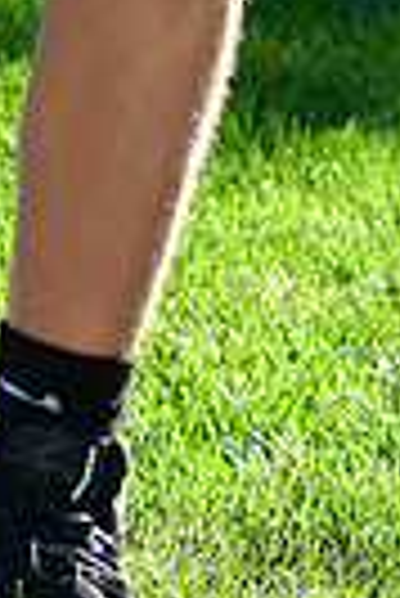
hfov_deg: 3.0
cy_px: -526
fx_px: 7596
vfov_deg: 4.5
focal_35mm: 457
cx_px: -200
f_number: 6.3
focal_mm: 70
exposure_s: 1/640
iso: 400
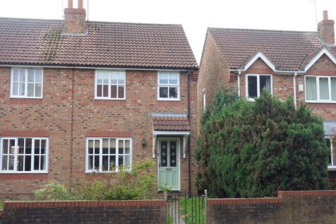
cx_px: 168
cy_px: 112
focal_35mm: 50
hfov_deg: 39.6
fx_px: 466
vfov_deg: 27.0
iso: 125
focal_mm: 18.66
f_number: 5.6
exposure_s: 1/160
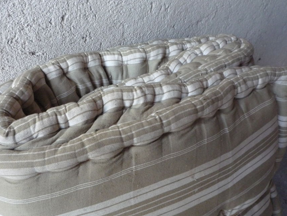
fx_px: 290
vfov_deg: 40.7
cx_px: 133
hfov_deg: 52.6
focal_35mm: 35
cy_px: 103
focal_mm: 5.2
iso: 400
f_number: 3.3
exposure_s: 1/20
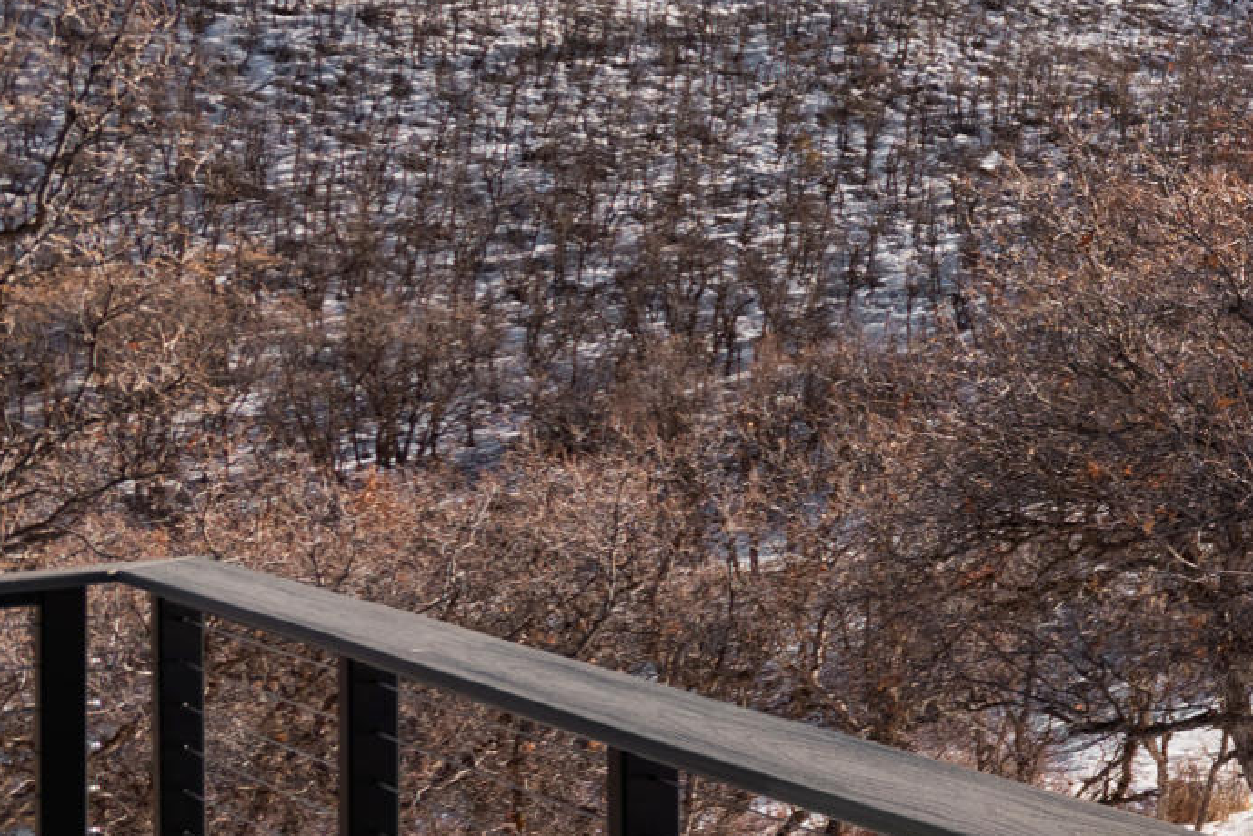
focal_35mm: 74
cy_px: 180
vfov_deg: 18.3
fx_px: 2577
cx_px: 2588
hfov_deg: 17.7
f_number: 7.1
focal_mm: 17
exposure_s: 1/800
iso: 320
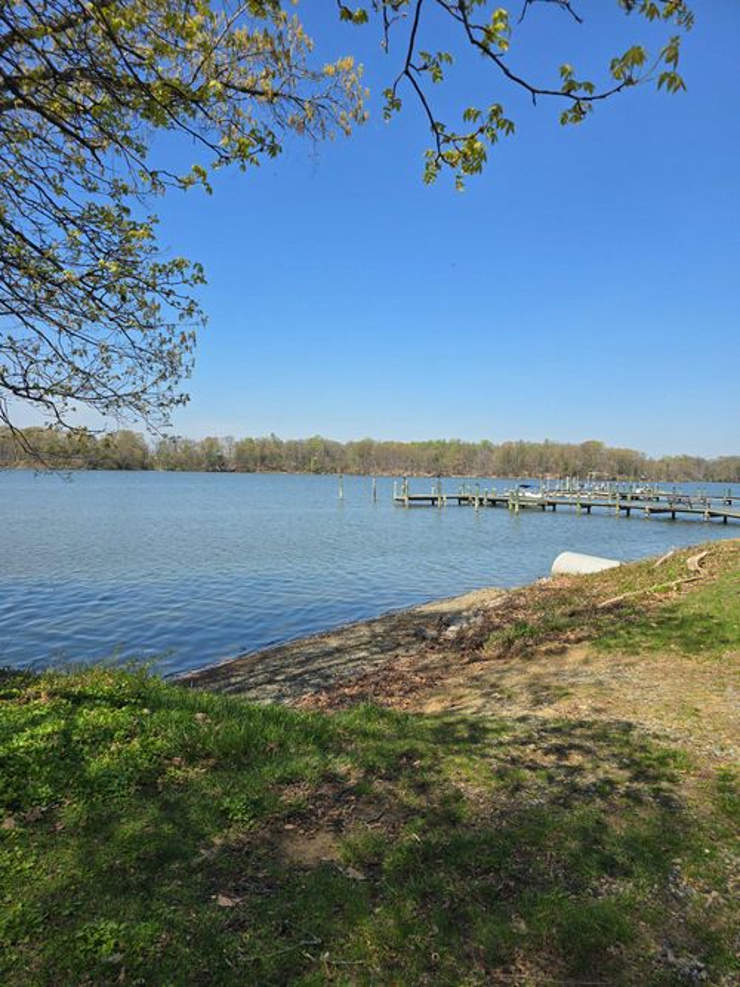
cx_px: 370
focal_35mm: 23
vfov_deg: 73.9
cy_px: 494
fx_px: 656
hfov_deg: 58.9
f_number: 1.7
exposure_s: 1/699
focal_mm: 6.3
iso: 12
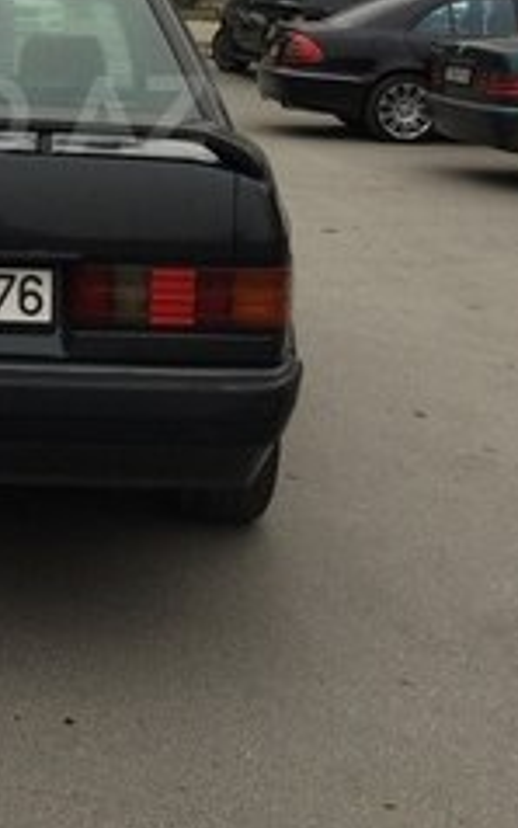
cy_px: 115
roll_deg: +0.1
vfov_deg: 30.8
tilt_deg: -7.6
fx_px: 1444
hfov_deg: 19.4
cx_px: -63
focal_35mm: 64
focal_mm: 4.15
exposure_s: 1/283
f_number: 2.2
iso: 32
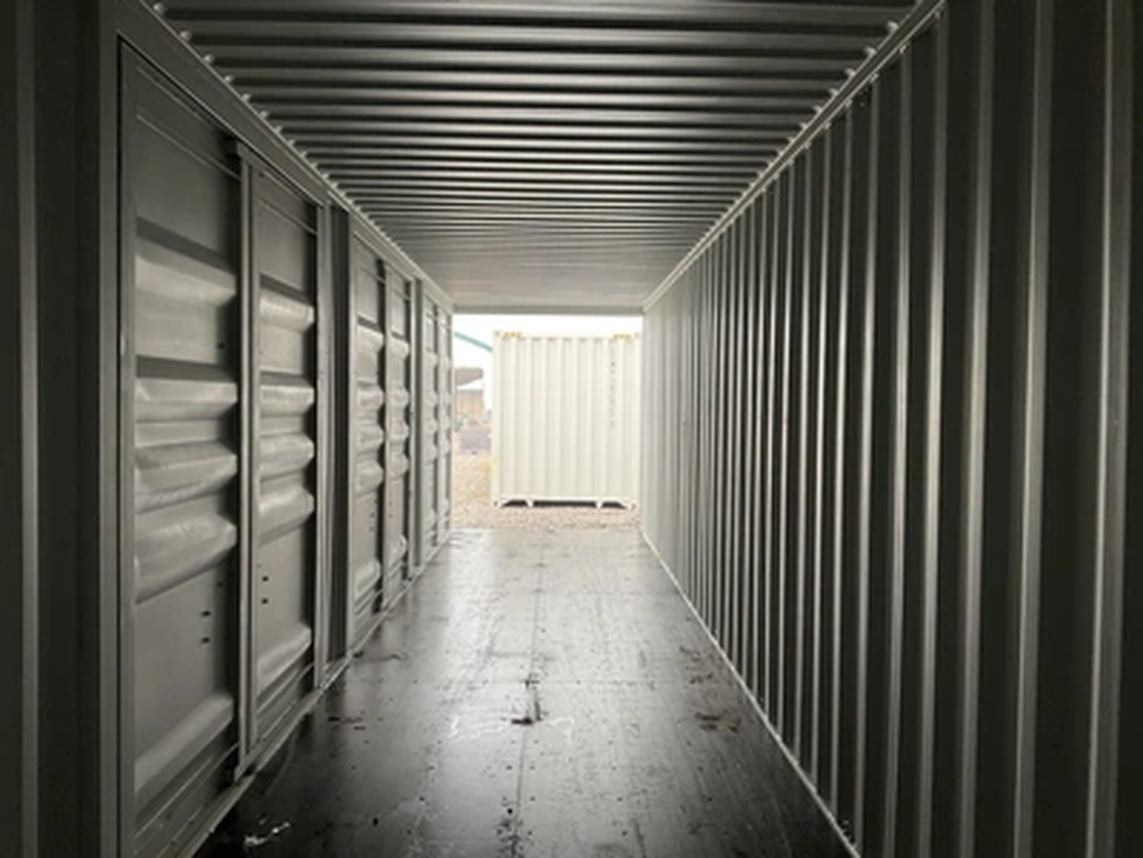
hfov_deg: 61.7
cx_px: 572
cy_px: 429
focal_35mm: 29
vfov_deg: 48.2
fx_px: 958
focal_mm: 3
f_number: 1.8
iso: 64
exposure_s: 1/100
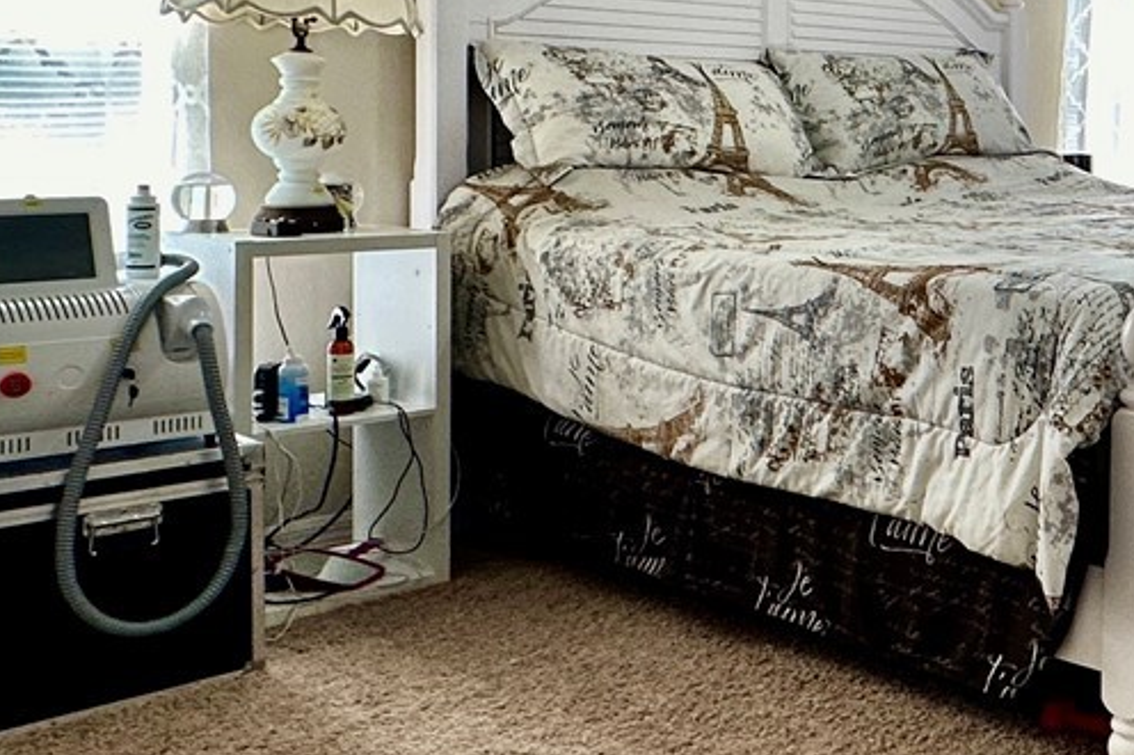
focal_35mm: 47
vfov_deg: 28.1
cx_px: 1257
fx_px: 1479
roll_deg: -2.3
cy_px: 176
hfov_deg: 35.6
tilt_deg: -2.0
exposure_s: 1/120
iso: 125
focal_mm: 2.22
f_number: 2.2
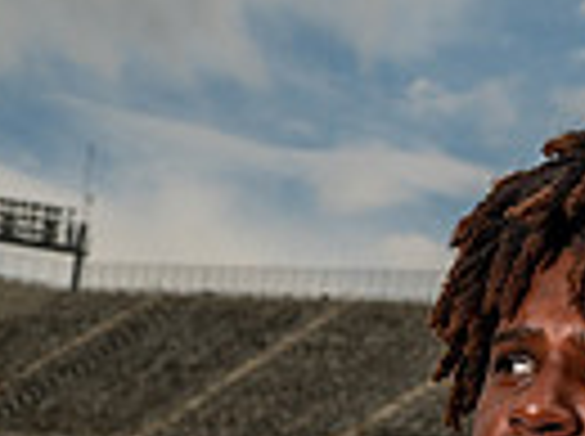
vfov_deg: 9.2
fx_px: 2480
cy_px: 1002
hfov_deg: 13.4
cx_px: 464
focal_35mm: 147
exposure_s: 1/320
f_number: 9
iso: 100
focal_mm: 44
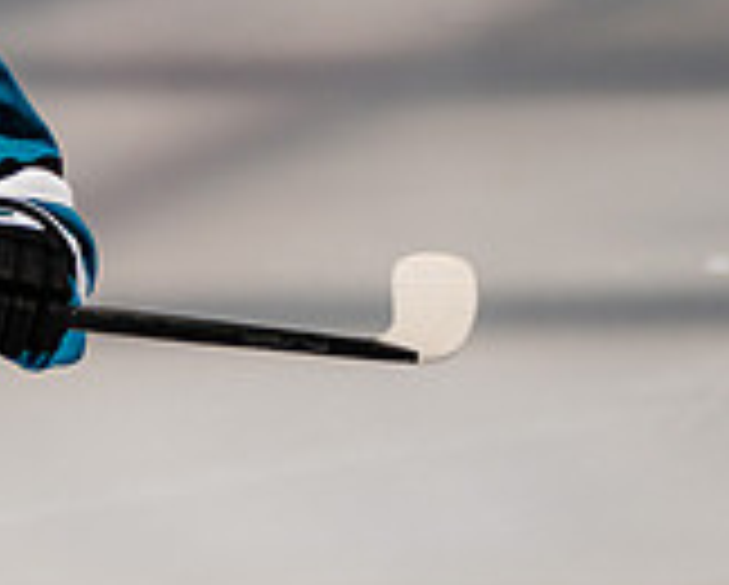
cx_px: -587
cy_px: 426
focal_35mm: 759
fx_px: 16396
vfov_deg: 2.0
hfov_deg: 2.5
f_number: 3.2
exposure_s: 1/2000
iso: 125
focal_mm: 176
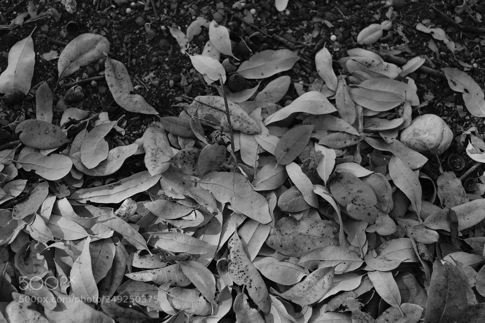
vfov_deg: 25.5
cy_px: 162
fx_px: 714
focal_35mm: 53
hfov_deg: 37.5
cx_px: 242
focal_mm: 35
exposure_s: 1/160
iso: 200
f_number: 4
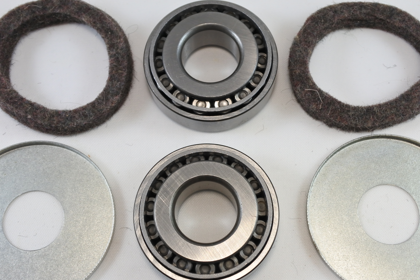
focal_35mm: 51
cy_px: 149
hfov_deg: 38.9
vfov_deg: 26.5
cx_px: 215
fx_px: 595
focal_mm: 14.3
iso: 400
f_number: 4
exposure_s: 1/200
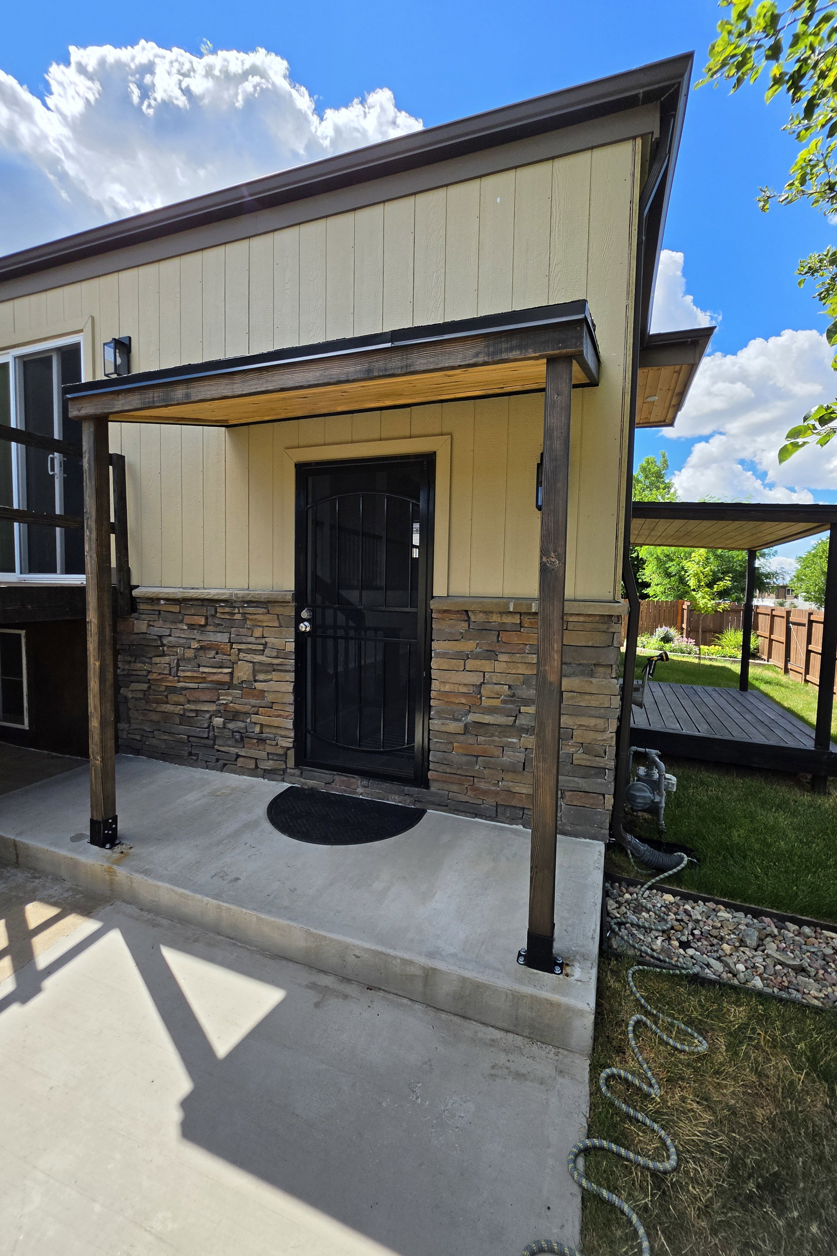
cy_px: 625
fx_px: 488
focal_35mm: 14
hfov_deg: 81.2
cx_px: 414
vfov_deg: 104.3
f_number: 1.9
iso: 32
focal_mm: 2.2
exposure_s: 1/1904
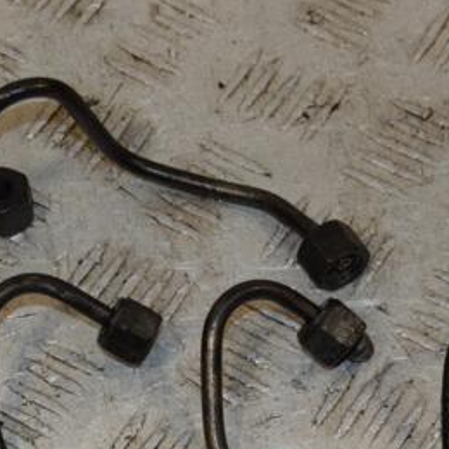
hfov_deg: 11.4
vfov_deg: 11.4
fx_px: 2245
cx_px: 180
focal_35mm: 153
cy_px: 313
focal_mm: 52
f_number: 9
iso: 800
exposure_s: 1/200
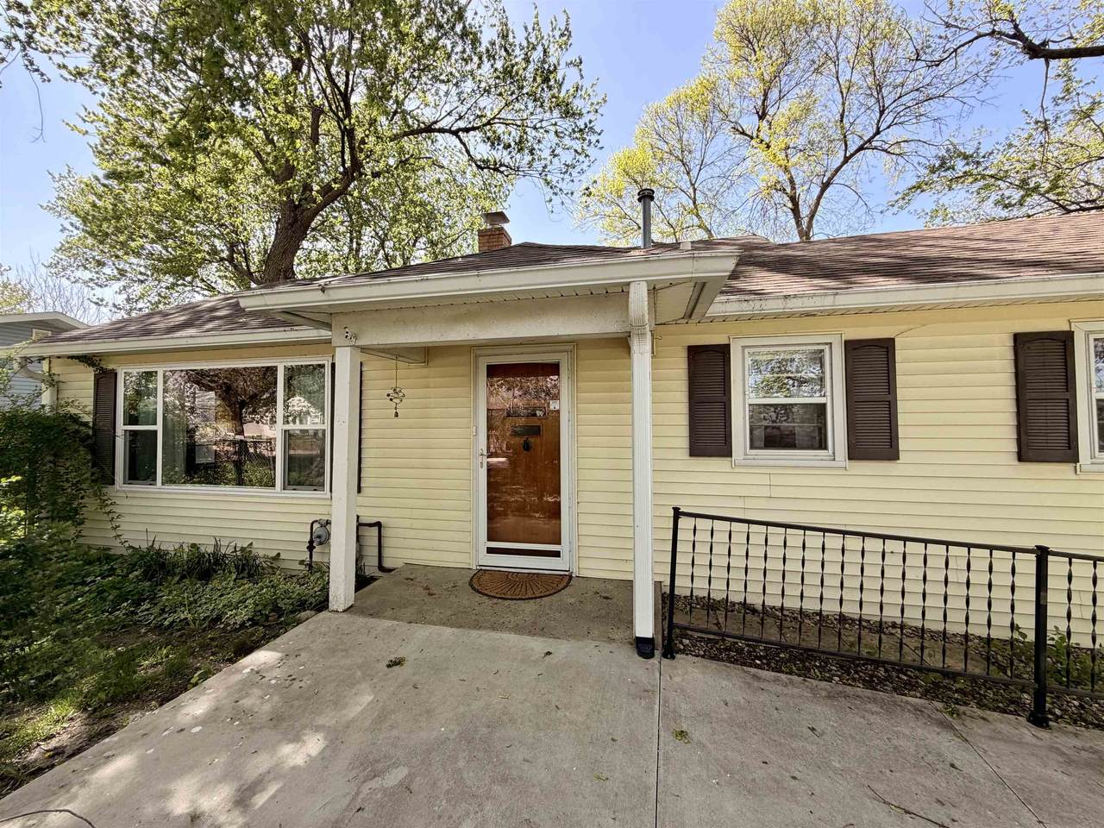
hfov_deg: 102.1
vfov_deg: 85.7
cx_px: 552
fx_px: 446
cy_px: 414
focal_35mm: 14
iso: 64
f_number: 2.2
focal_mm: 2.22
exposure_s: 1/458
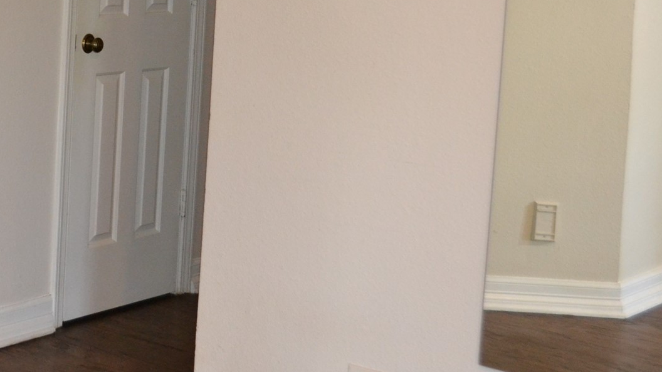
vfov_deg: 14.2
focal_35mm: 84
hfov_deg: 24.3
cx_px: 25
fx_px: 1475
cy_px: -6
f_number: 4.2
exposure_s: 1/60
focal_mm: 26
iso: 2000
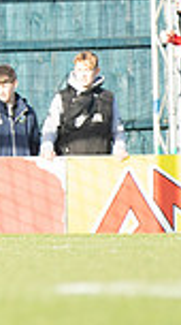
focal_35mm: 1801
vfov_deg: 1.2
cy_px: -48
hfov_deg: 0.7
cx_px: -419
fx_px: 15435
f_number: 4.5
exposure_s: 1/1250
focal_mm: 300
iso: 250
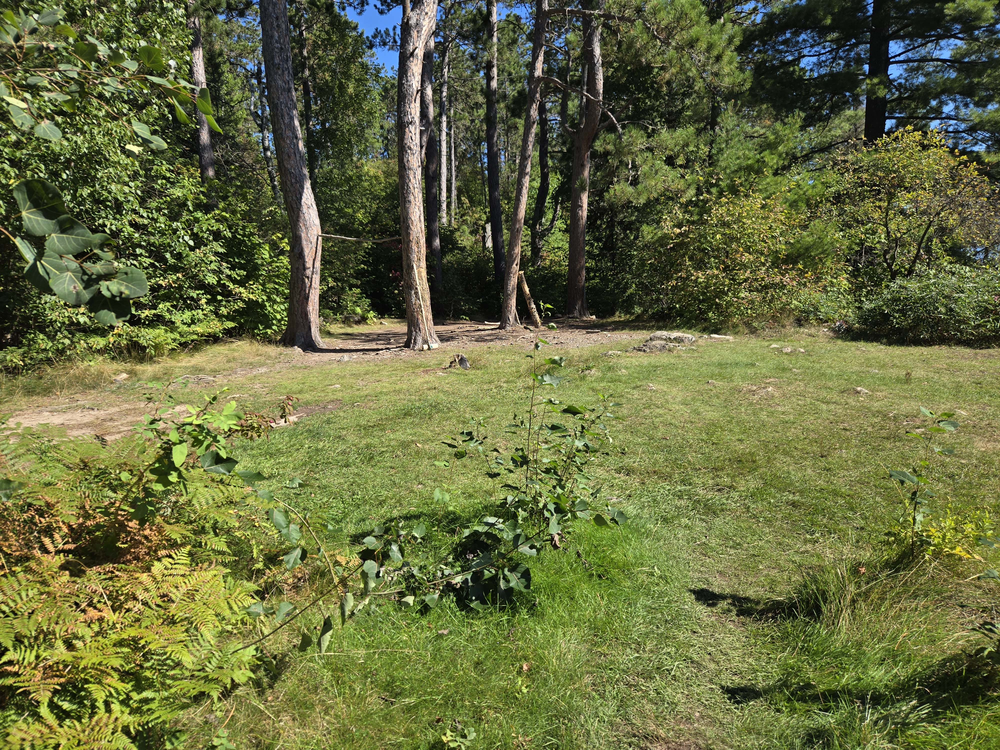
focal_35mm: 23
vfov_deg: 58.9
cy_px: 375
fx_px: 664
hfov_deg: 73.9
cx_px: 500
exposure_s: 1/1114
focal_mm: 5.4
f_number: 1.8
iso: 25
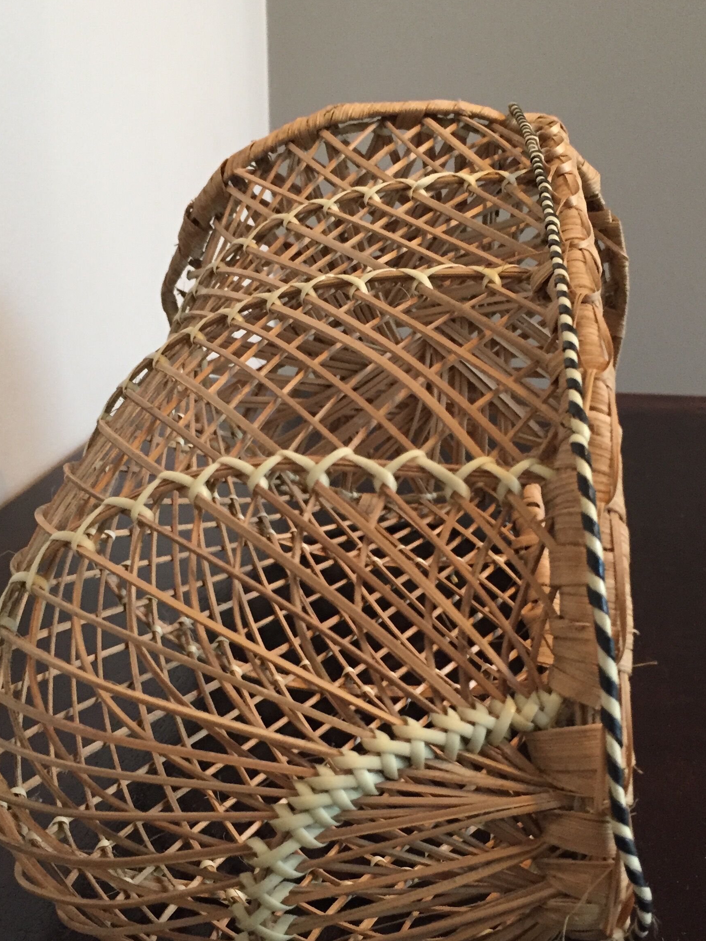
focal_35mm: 41
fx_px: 1115
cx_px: 353
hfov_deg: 35.1
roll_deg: +0.0
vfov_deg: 45.6
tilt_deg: -23.5
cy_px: 537
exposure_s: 1/20
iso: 250
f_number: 2.2
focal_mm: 4.15
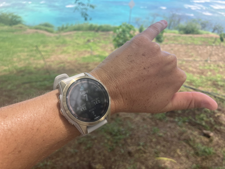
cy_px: 84
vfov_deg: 49.7
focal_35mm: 28
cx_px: 112
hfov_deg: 63.4
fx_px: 182
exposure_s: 1/704
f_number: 1.8
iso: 32
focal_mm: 3.99
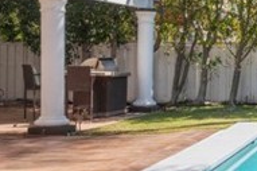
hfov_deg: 20.3
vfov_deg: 15.8
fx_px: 613
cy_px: 59
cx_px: 385
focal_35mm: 86
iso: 125
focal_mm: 16
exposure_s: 1/200
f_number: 9
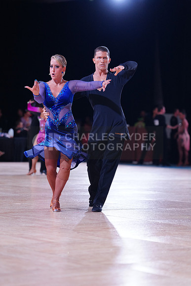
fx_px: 970
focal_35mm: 122
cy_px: 143
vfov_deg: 16.8
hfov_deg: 11.2
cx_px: 96
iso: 1250
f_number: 2.8
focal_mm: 122
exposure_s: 1/500
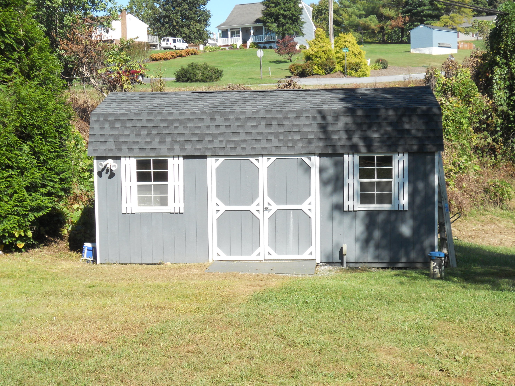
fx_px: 818
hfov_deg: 34.9
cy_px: 191
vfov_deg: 26.6
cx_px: 256
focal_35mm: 55
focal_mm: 9.8
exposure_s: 1/250
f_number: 4.8
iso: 80
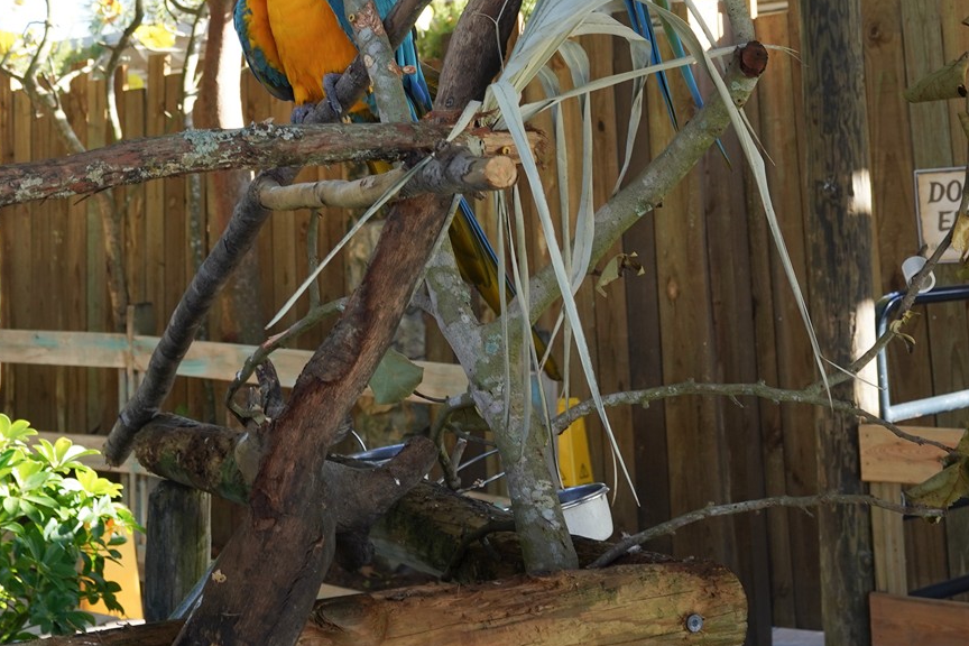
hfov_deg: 23.0
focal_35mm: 88
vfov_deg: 15.1
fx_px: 2368
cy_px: -81
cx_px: 335
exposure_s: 1/100
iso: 400
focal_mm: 38
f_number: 9
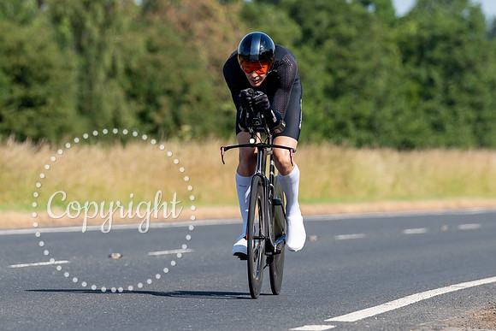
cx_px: 259
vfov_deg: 3.0
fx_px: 6404
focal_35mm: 465
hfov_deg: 4.4
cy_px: 165
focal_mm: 200
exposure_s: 1/1000
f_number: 4
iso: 100
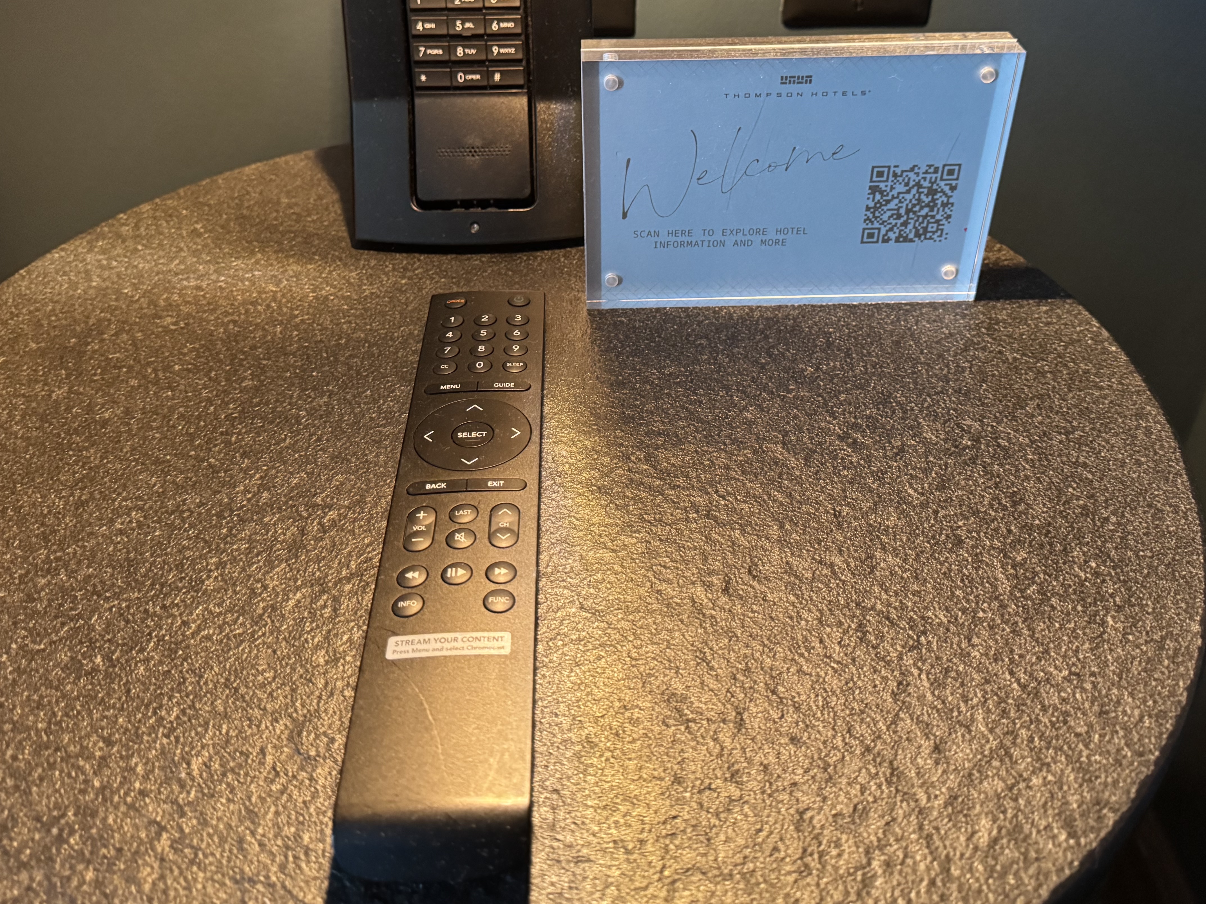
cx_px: 623
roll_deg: -0.3
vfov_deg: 43.6
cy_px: 314
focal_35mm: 32
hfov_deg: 56.8
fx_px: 1115
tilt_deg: -34.6
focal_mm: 6.76
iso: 1000
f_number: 1.78
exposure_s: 1/40
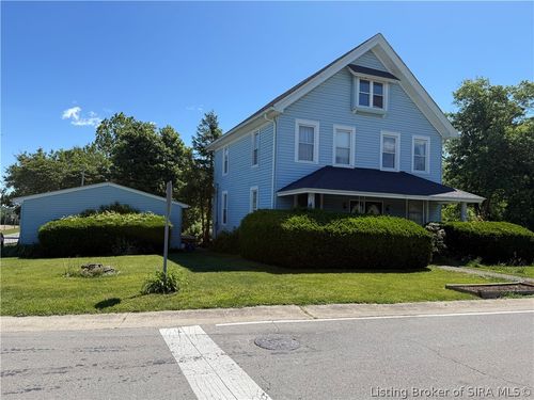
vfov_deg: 56.8
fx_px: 370
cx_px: 267
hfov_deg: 71.6
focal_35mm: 24
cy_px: 200
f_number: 1.78
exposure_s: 1/3953
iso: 80
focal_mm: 6.76
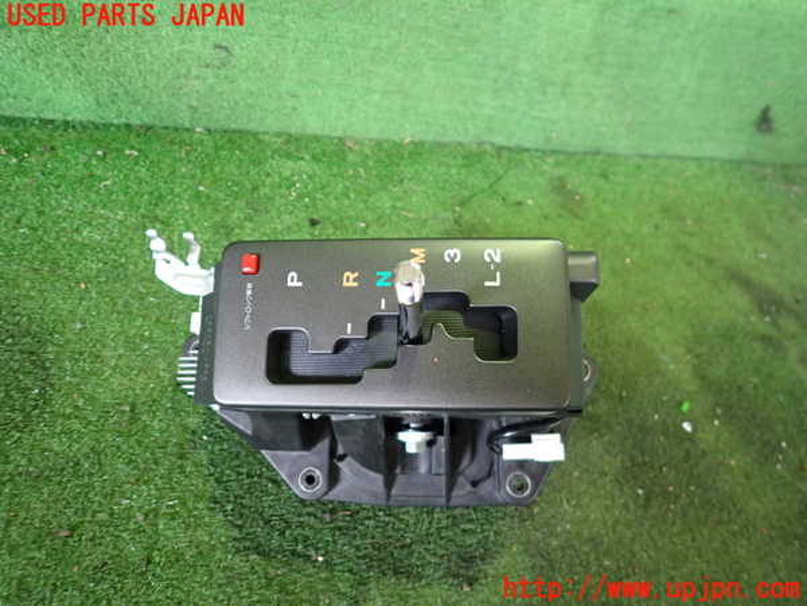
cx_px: 404
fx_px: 583
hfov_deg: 69.4
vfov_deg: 54.9
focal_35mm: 25
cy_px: 303
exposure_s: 1/30
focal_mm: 4.5
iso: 400
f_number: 2
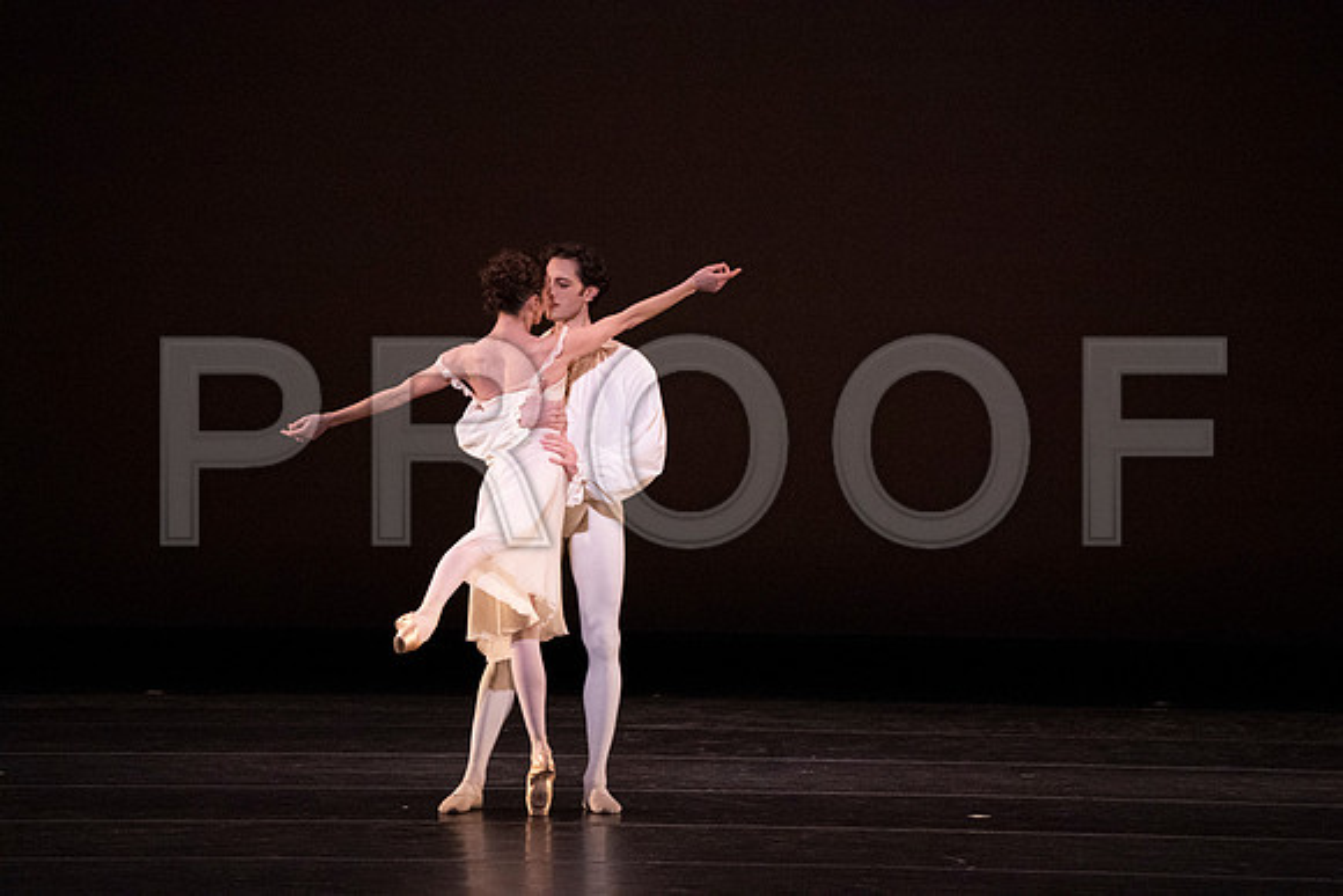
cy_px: 448
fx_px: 12201
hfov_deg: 6.3
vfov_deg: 4.2
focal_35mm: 327
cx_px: 672
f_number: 5.6
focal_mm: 327
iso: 20000
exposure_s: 1/400
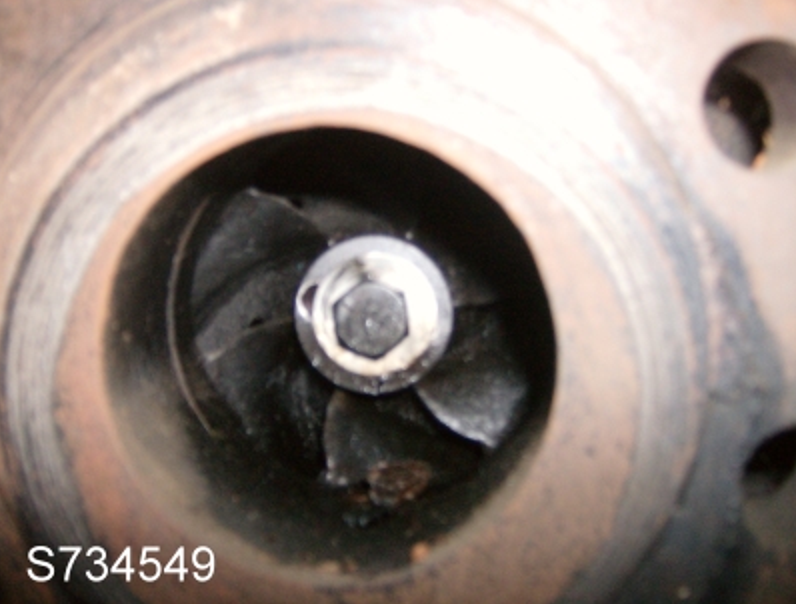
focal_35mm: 38
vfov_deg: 38.0
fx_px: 878
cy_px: 291
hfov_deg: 48.8
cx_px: 404
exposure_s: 1/60
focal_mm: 6
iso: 200
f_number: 2.8
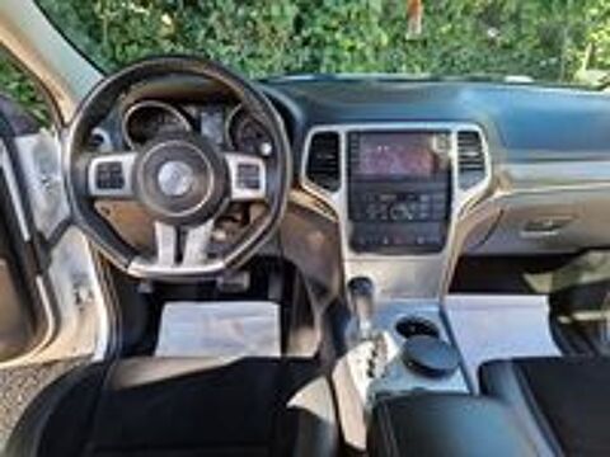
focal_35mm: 23
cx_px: 305
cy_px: 228
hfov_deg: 73.9
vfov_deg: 58.9
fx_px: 405
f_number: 1.8
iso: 100
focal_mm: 6.4
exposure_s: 1/182
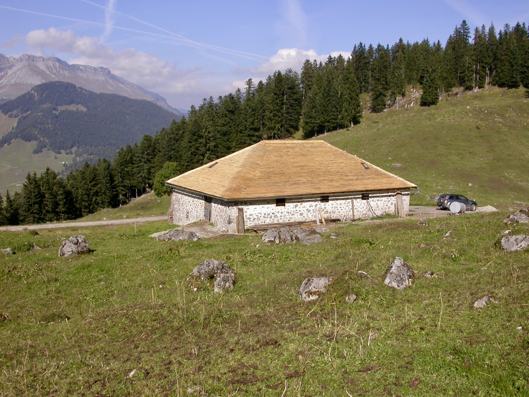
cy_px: 198
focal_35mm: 38
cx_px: 264
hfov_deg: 49.0
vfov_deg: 37.7
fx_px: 581
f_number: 7.5
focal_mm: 7.85
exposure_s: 1/382
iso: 100
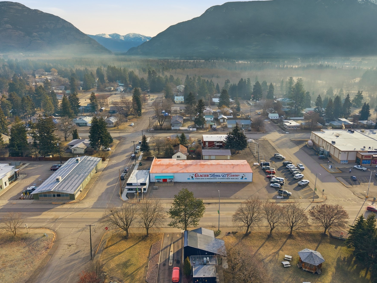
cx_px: 198
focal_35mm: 28
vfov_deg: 49.7
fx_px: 305
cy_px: 135
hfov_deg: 63.4
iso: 340
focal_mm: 8.7
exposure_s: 1/6000
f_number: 1.8
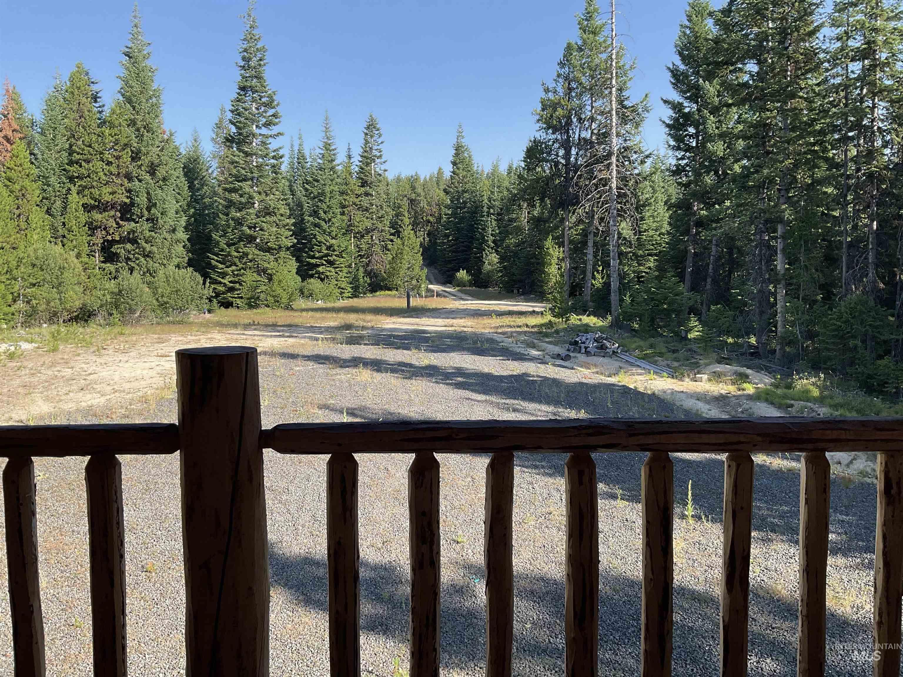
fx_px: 756
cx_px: 452
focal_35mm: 29
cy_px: 338
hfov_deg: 61.7
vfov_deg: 48.2
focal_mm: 3
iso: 16
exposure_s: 1/599
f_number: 1.8
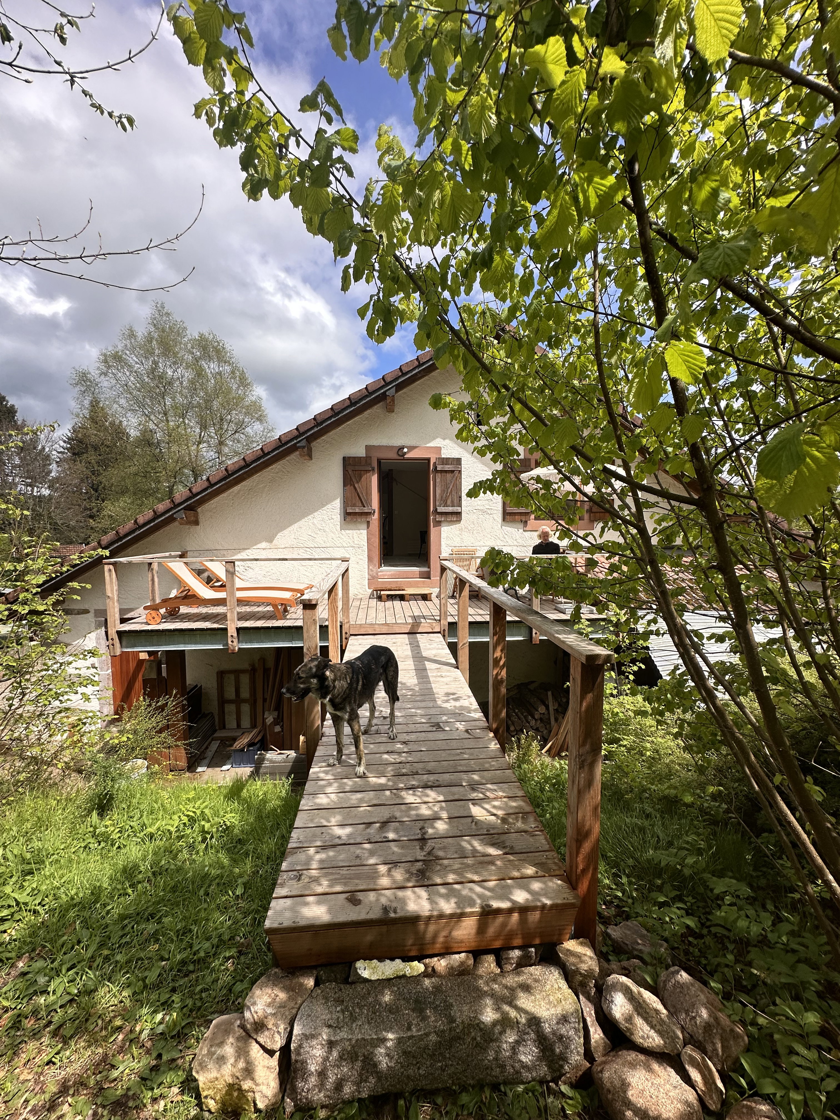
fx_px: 453
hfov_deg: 85.7
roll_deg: +0.7
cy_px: 560
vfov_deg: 102.1
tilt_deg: -3.0
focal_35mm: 14
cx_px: 420
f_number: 2.2
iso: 40
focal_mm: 2.22
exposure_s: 1/1916
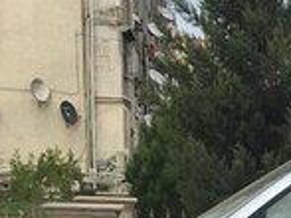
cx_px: 416
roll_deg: -3.3
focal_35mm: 130
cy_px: 427
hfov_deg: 14.3
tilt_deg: -13.9
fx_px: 1092
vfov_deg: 10.5
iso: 32
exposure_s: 1/1041
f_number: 2.2
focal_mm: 4.15
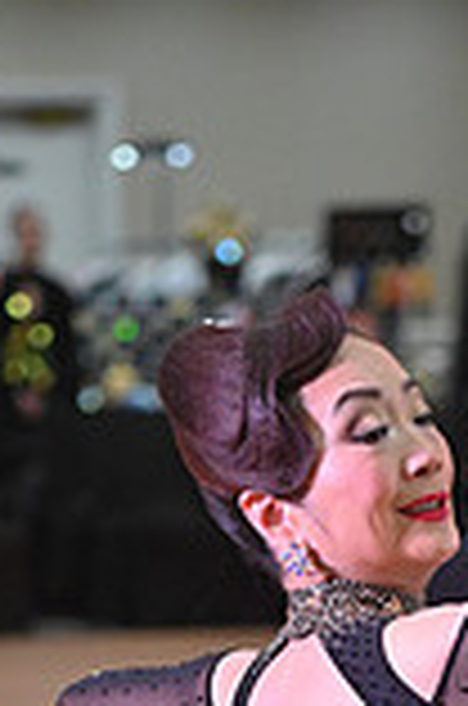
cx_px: 407
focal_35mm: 389
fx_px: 7619
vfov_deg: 5.3
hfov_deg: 3.5
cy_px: 1133
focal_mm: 105
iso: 2500
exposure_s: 1/400
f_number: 4.5
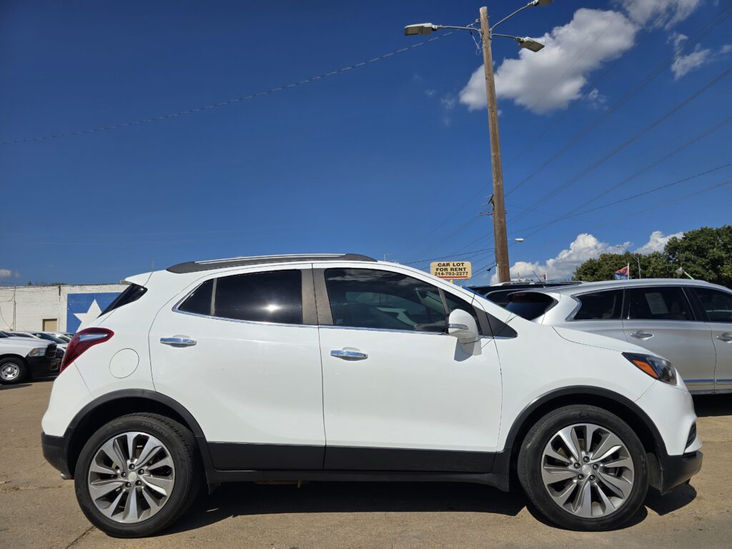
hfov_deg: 73.9
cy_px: 274
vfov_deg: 58.9
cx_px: 366
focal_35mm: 23
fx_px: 486
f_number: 1.7
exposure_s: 1/1879
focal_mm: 6.3
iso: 12
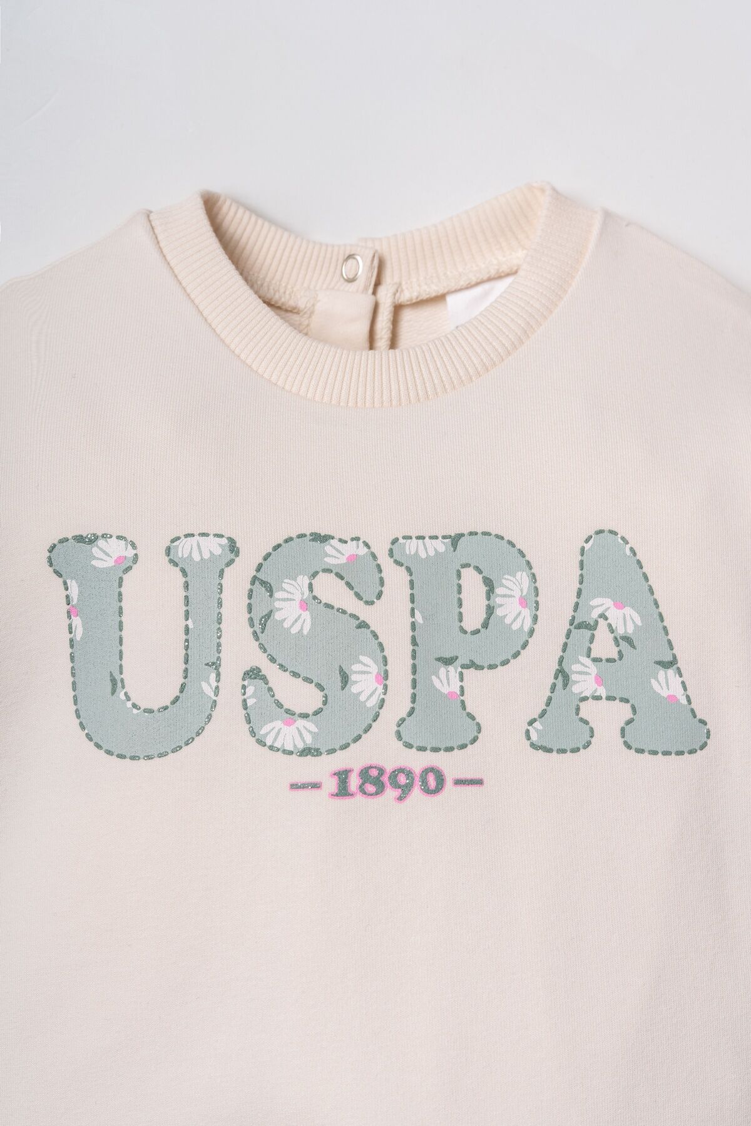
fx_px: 1564
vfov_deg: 39.6
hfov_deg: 27.0
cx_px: 376
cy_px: 563
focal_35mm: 50
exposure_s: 1/125
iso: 250
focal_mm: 50
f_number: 9
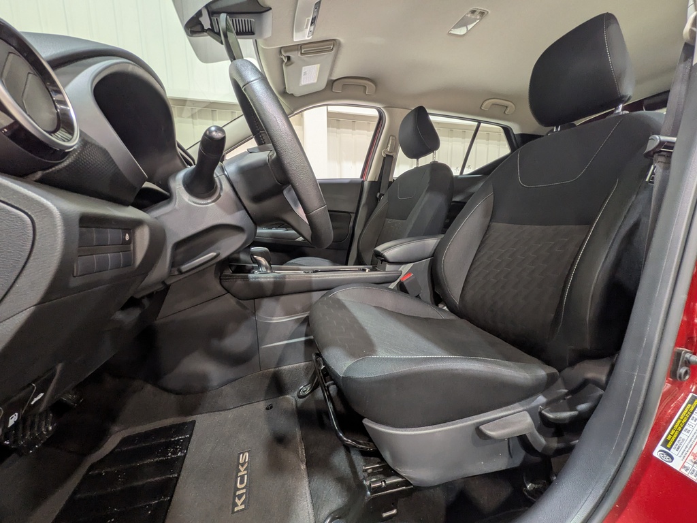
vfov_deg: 85.7
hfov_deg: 102.1
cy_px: 262
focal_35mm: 14
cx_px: 348
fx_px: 282
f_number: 2.2
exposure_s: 1/24
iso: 69
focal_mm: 1.83
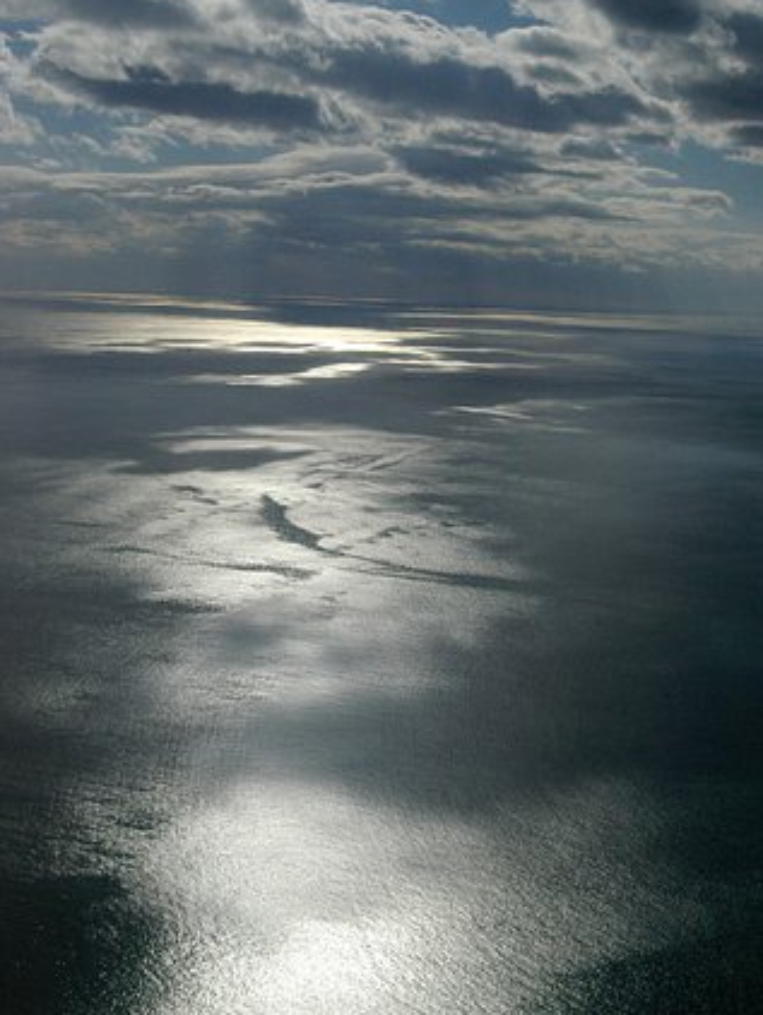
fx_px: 1439
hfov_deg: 29.7
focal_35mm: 49
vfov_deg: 38.9
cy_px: 517
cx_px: 368
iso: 800
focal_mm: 28
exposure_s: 1/4000
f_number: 16
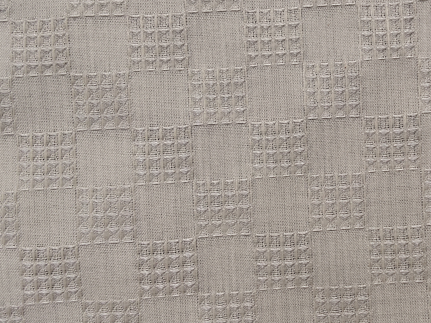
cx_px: 306
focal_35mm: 39
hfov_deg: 46.6
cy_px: 163
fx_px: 486
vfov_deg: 36.8
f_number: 2
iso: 64
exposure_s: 1/100
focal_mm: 2.78
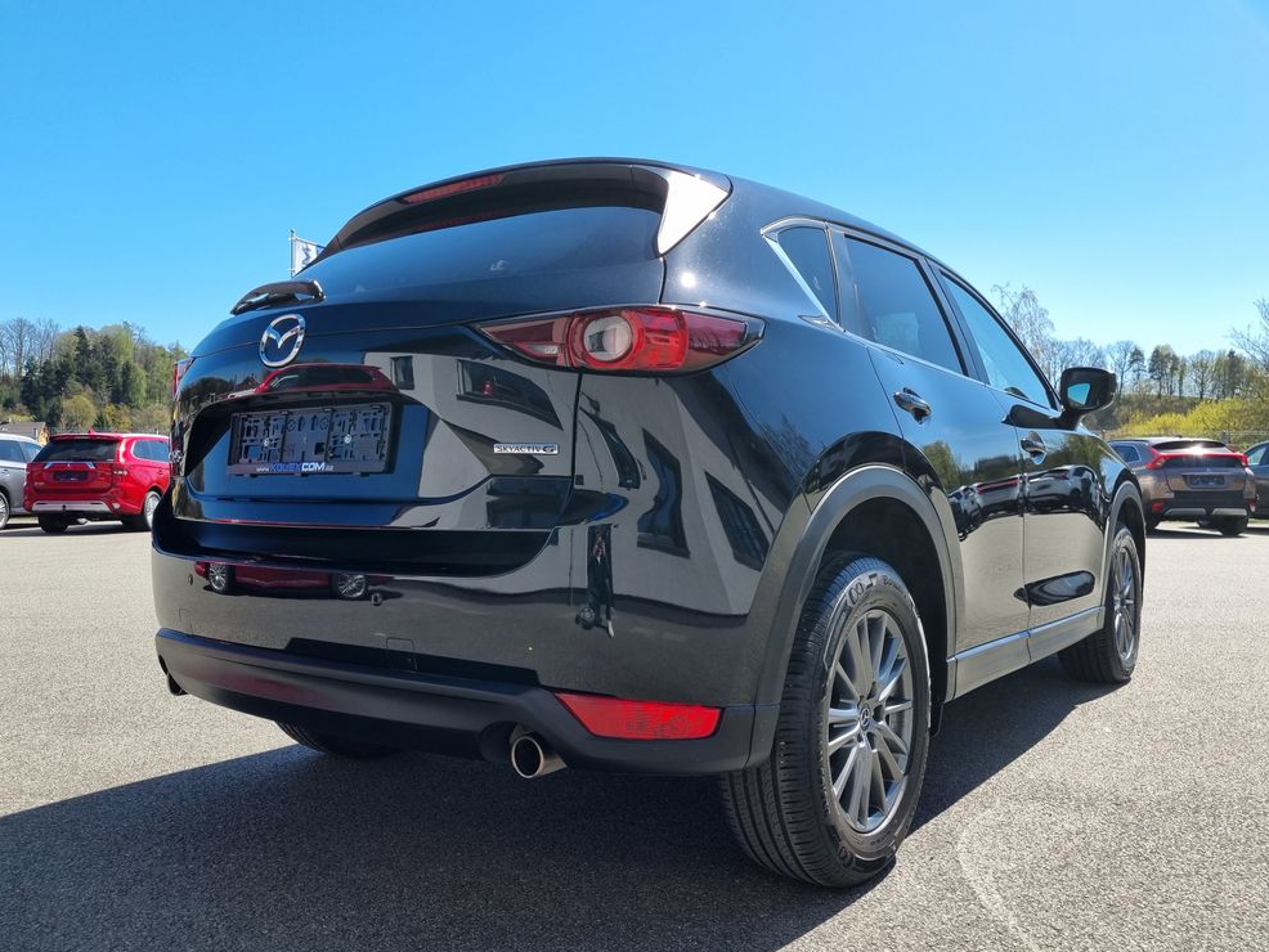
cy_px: 484
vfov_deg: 51.4
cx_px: 616
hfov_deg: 65.3
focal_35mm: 27
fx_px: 990
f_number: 1.8
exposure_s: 1/1312
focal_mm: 5.4
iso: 50
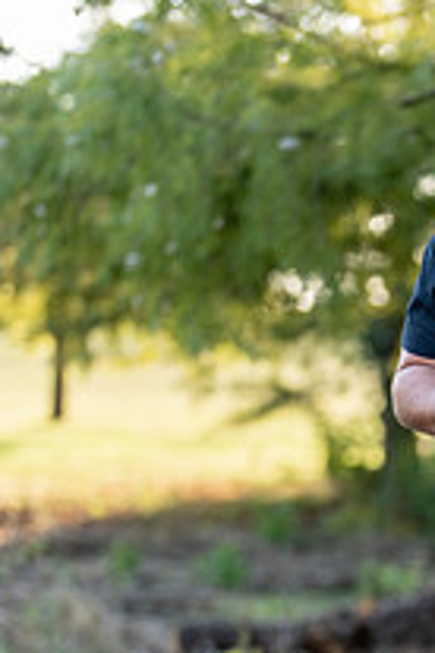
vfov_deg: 13.6
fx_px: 2719
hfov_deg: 9.0
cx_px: 605
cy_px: 596
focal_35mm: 150
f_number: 1.2
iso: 100
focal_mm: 50
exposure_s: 1/640
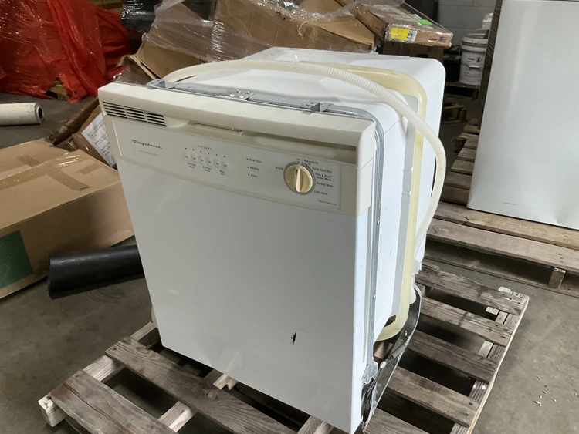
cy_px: 217
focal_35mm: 29
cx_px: 290
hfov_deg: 61.6
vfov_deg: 48.3
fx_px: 485
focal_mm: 3
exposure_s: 1/60
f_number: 1.8
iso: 100
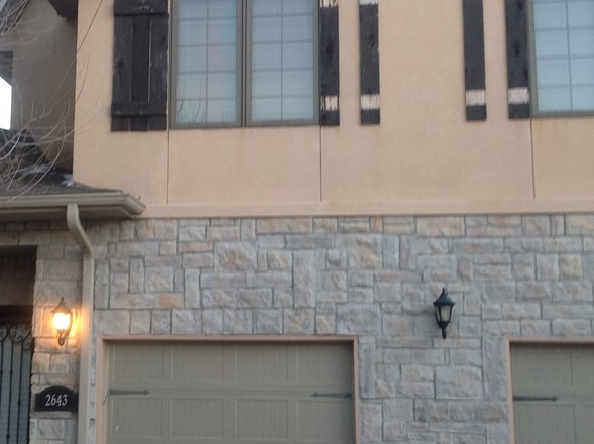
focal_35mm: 61
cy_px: 216
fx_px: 1045
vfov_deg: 24.0
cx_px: 213
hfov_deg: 31.5
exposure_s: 1/20
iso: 50
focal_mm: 4.28
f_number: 2.4
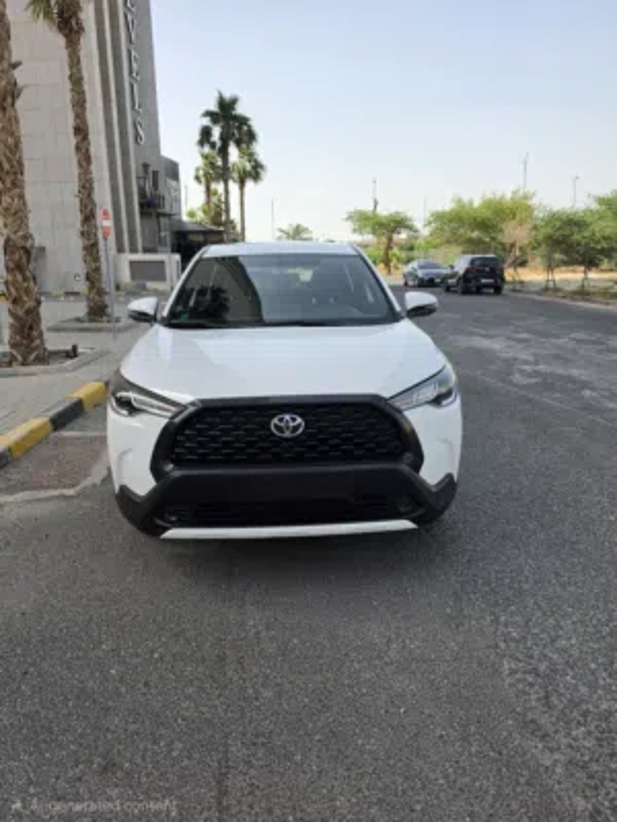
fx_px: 547
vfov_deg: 73.9
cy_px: 411
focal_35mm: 23
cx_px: 308
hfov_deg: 58.9
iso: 64
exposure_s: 1/5000
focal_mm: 6.5
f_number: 1.4
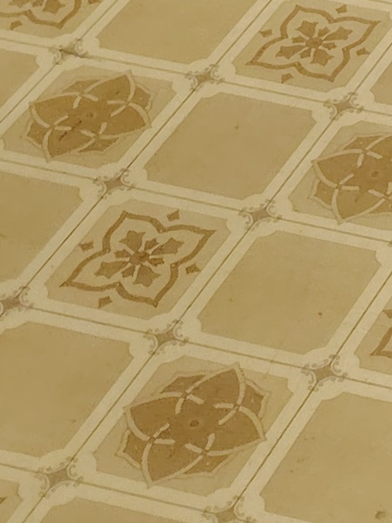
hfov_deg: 7.7
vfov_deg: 9.4
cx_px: 1161
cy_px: -989
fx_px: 2566
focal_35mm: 170
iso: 3988
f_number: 1.75
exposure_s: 1/100
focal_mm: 5.25
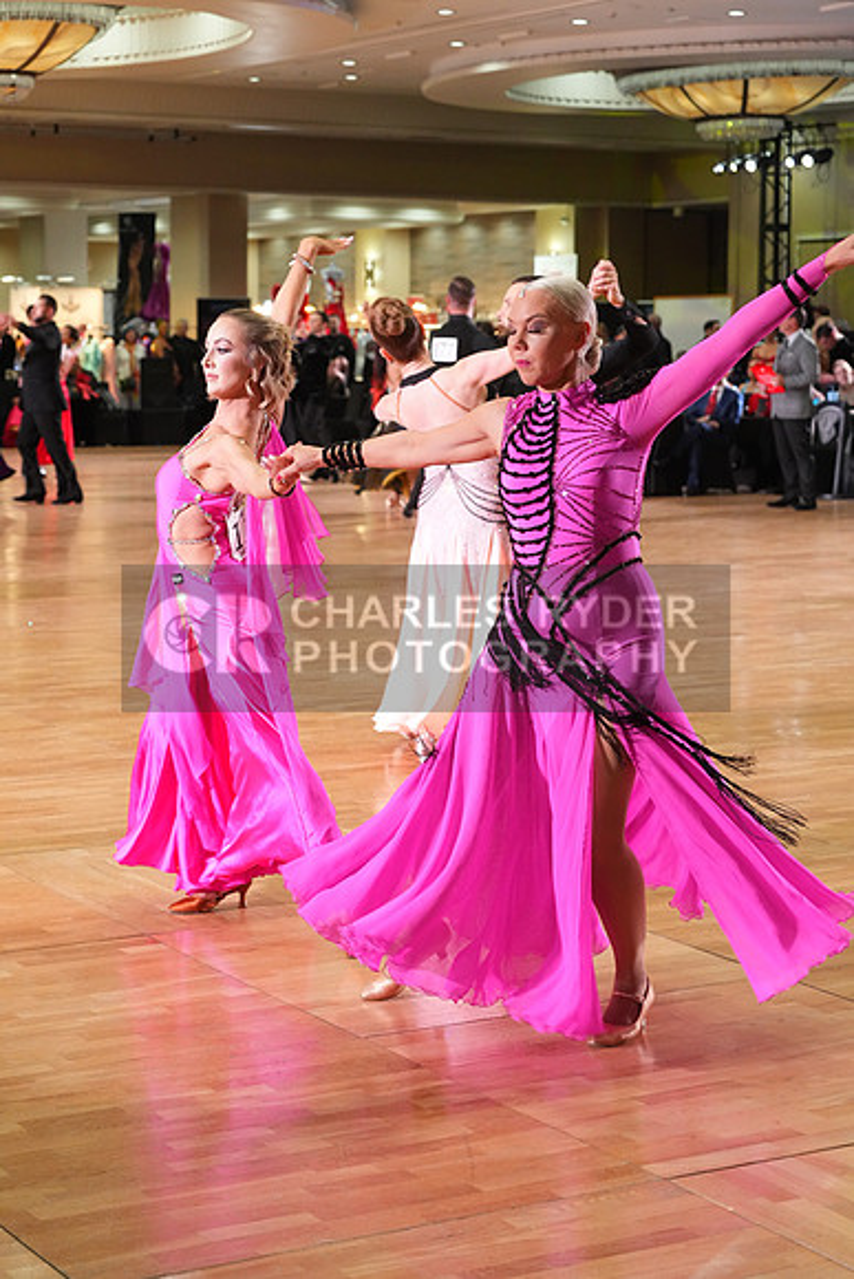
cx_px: 427
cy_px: 640
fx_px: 2489
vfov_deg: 28.8
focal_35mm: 70
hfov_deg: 19.5
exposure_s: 1/200
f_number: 5
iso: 4000
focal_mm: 70
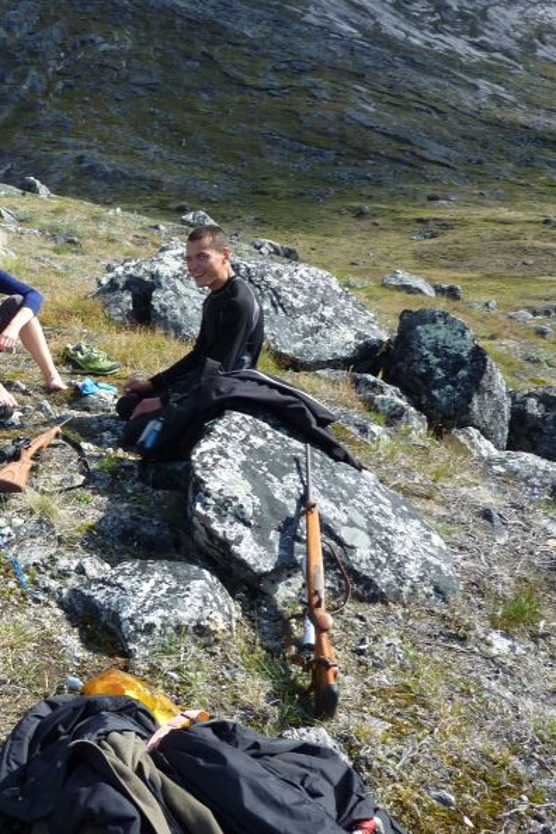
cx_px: 32
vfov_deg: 54.4
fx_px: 811
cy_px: 414
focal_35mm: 35
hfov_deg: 35.1
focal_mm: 4.1
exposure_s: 1/320
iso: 80
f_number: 4
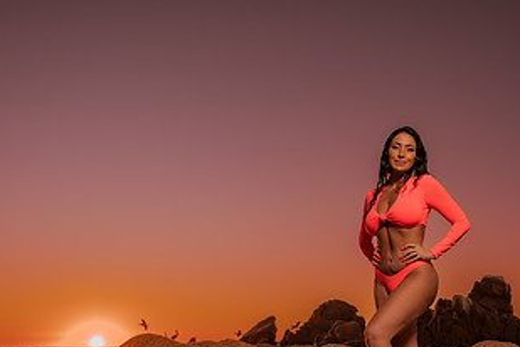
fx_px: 650
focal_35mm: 45
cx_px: 289
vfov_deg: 28.8
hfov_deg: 43.5
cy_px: 303
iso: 50
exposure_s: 1/500
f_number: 4
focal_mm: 24
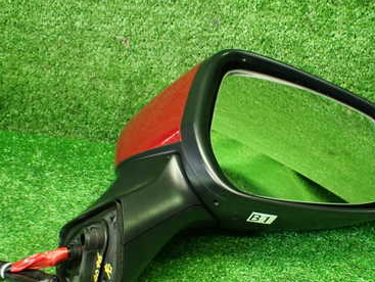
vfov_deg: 29.6
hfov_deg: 38.6
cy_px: 172
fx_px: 531
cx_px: 233
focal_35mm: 49
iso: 800
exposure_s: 1/100
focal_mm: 5.4
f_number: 2.3
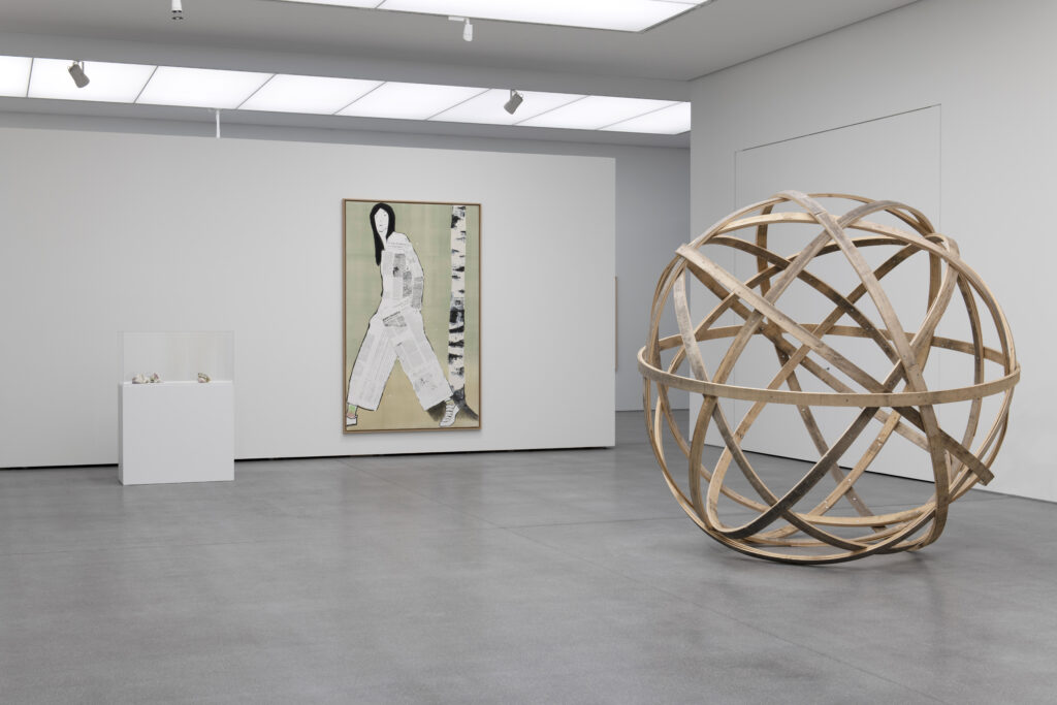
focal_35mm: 45
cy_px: 352
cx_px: 528
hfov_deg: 43.6
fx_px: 1321
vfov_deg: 29.9
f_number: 8
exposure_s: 1/5
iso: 100
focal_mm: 45
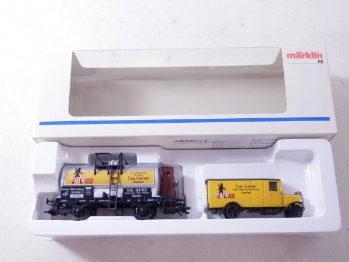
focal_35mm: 40
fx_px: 403
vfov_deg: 36.0
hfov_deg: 46.8
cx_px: 174
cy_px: 131
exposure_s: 1/160
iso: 640
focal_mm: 7.3
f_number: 3.7
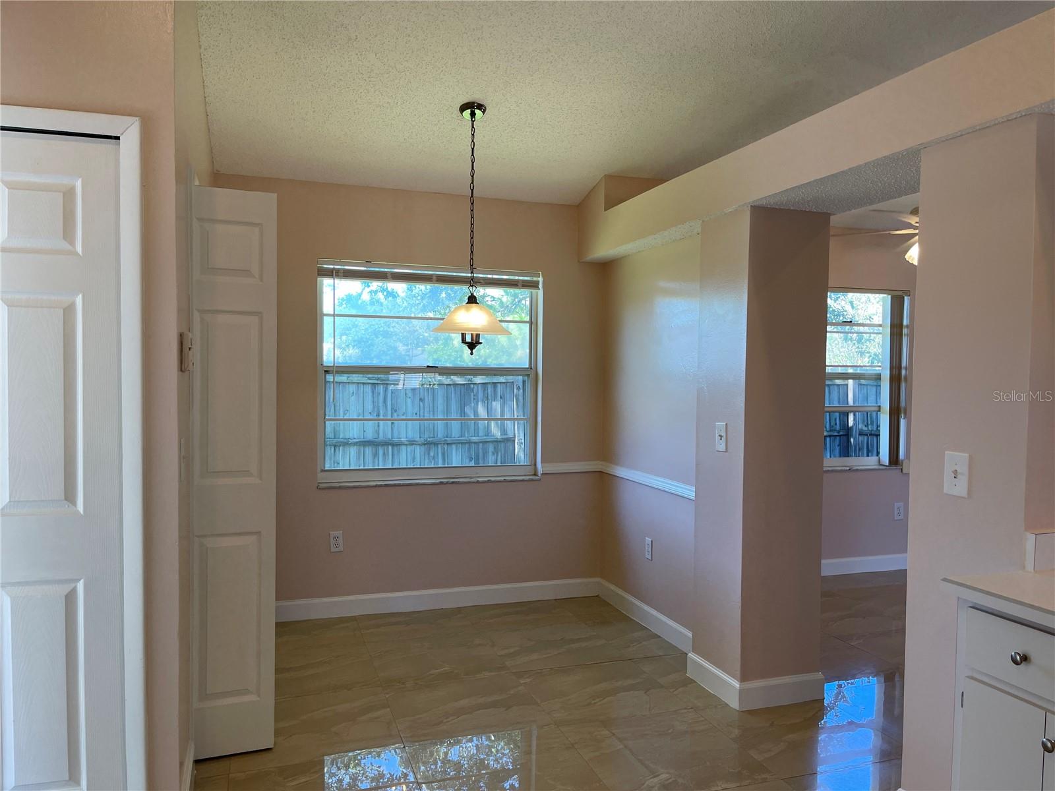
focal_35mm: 26
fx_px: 792
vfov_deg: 53.1
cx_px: 528
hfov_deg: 67.3
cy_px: 396
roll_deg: -0.3
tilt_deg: -3.7
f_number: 1.6
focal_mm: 5.1
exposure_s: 1/120
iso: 50
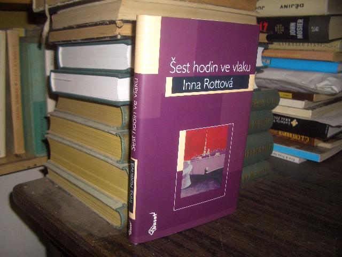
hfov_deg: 52.6
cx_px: 171
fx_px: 346
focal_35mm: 35
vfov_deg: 40.7
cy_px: 128
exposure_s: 1/60
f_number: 2.6
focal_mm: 5.8
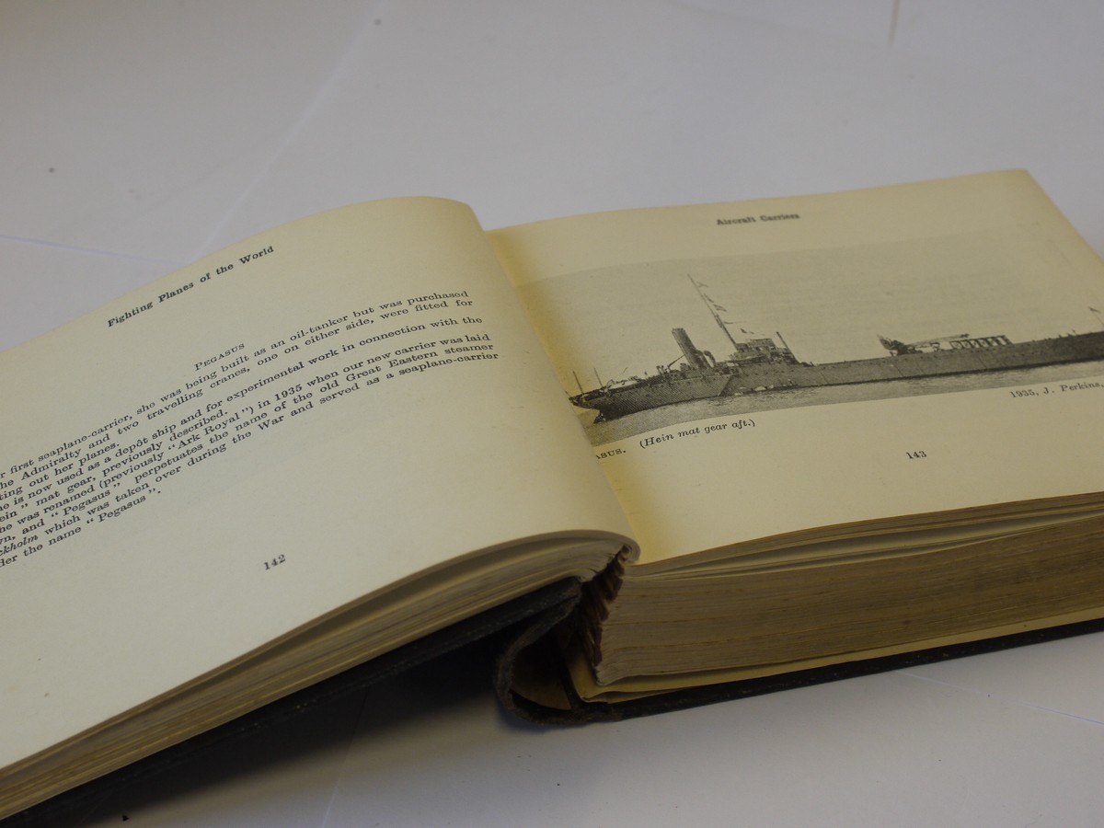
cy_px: 414
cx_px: 552
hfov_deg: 32.2
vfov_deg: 24.4
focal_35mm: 60
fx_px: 1914
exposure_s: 1/100
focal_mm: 30
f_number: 7.1
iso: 400
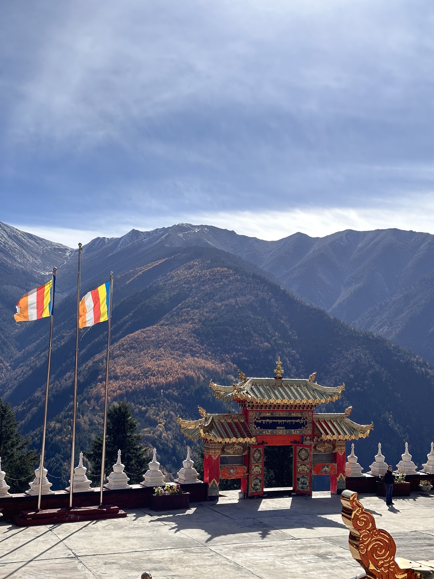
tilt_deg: +6.4
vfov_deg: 39.7
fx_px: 802
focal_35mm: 48
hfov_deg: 30.3
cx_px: 217
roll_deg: -1.1
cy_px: 290
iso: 64
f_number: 1.78
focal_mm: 6.86
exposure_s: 1/2114
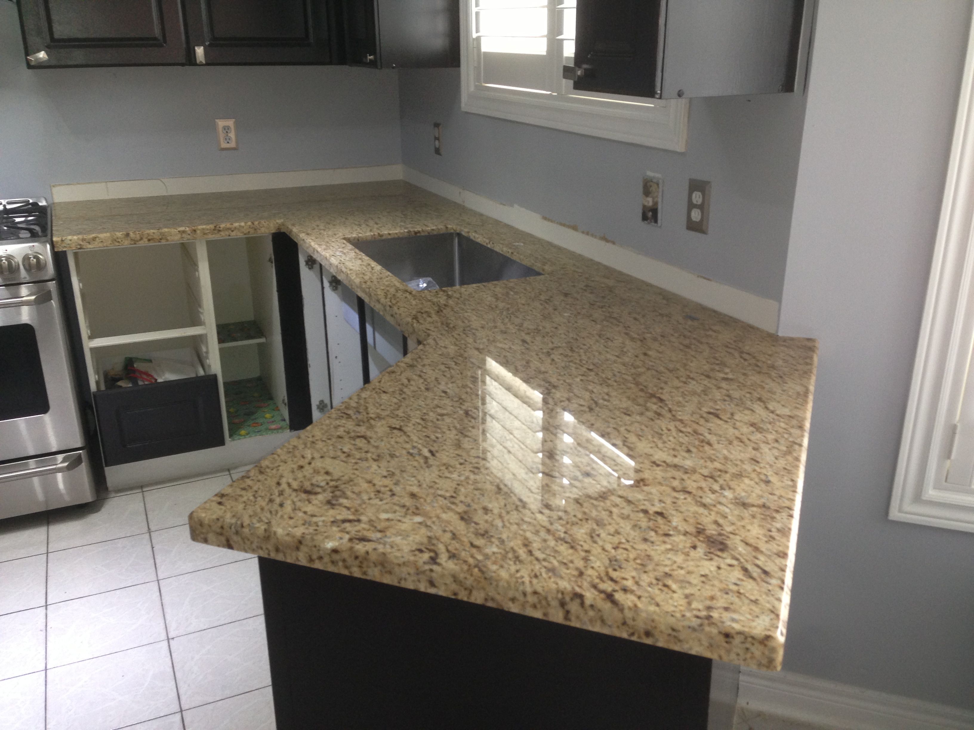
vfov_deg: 42.9
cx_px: 487
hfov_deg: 55.4
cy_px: 365
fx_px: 929
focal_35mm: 33
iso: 125
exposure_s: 1/20
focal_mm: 4.13
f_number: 2.4
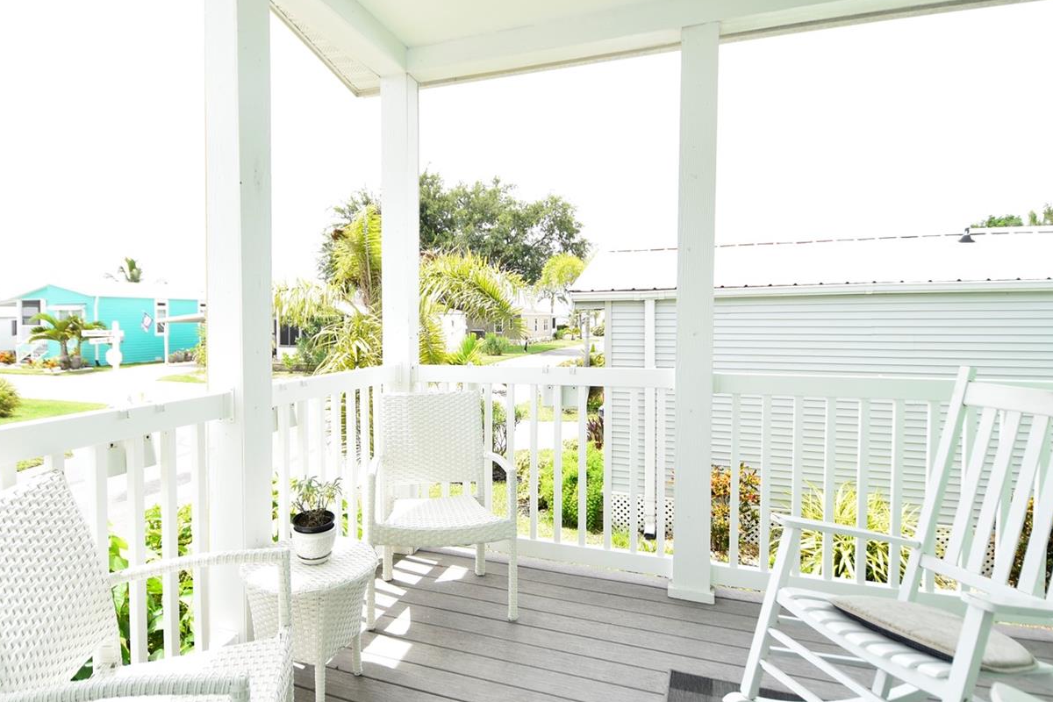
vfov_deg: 61.9
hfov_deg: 83.3
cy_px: 331
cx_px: 443
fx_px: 585
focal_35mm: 20
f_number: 13
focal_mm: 10
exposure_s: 1/640
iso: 200
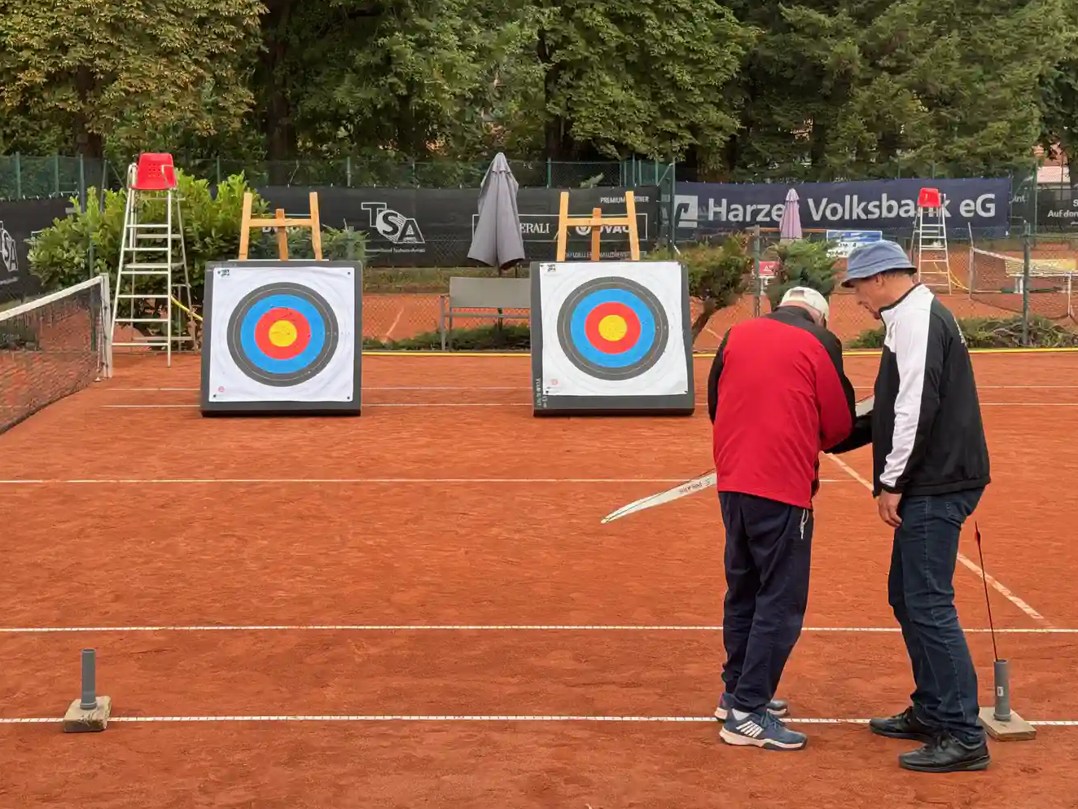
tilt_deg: -5.3
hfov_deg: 33.1
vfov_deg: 25.2
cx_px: 435
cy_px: 344
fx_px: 1806
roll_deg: -0.3
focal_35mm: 58
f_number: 1.78
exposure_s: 1/404
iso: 64
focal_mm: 6.76
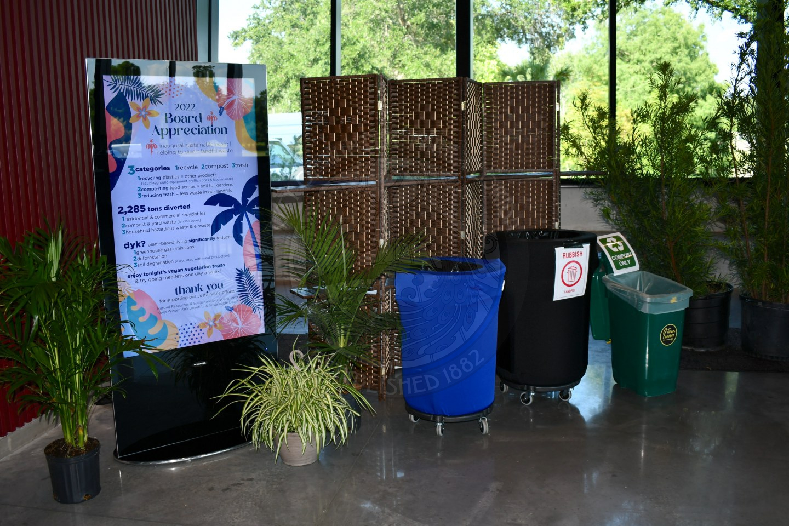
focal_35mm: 33
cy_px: 263
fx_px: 723
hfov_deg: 57.2
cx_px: 394
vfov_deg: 40.0
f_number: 3.8
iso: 100
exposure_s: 1/60
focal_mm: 22
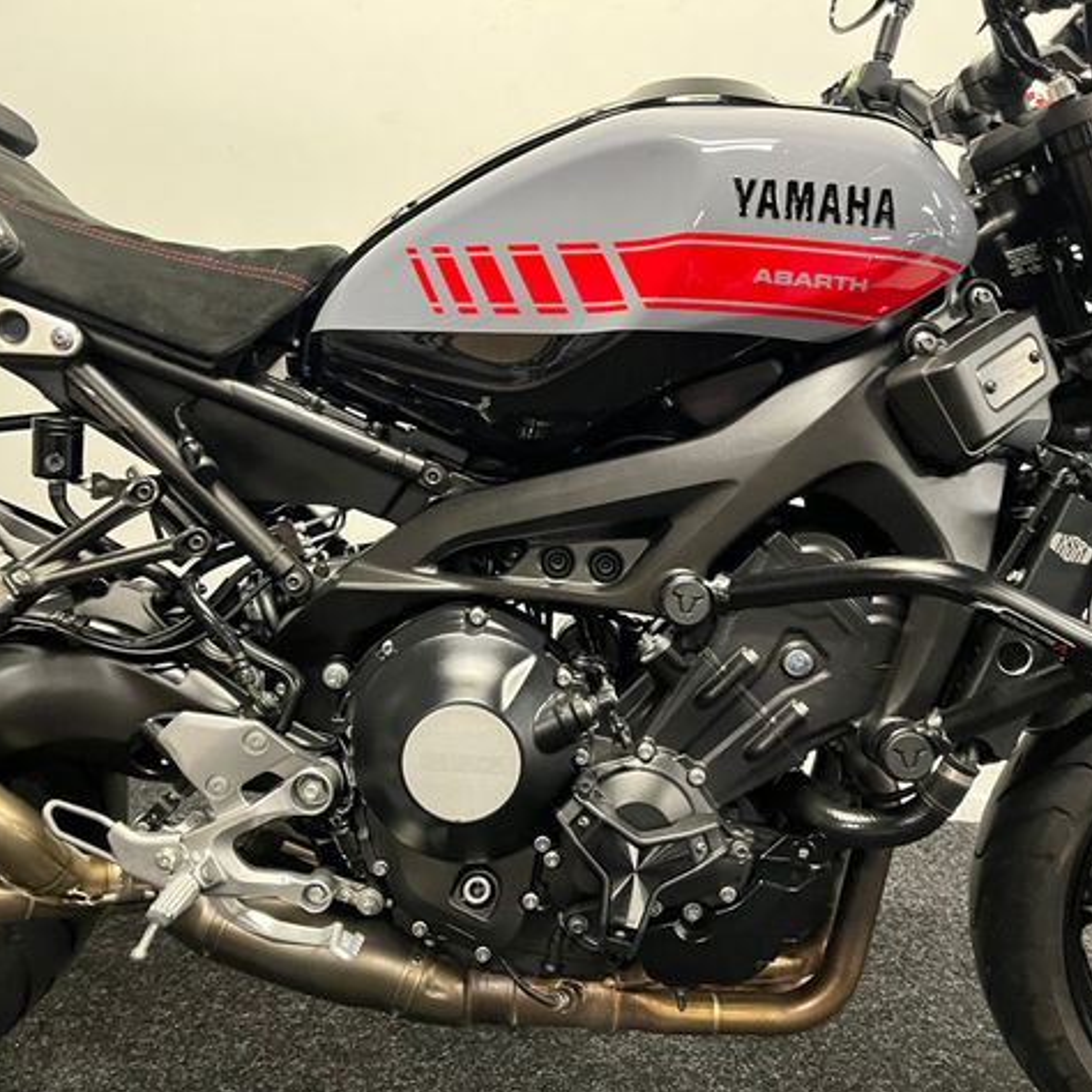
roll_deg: -4.1
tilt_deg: -11.4
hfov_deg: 52.5
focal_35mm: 31
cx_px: 569
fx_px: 1106
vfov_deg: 52.5
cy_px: 551
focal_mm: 5.1
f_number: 1.6
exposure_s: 1/50
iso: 500
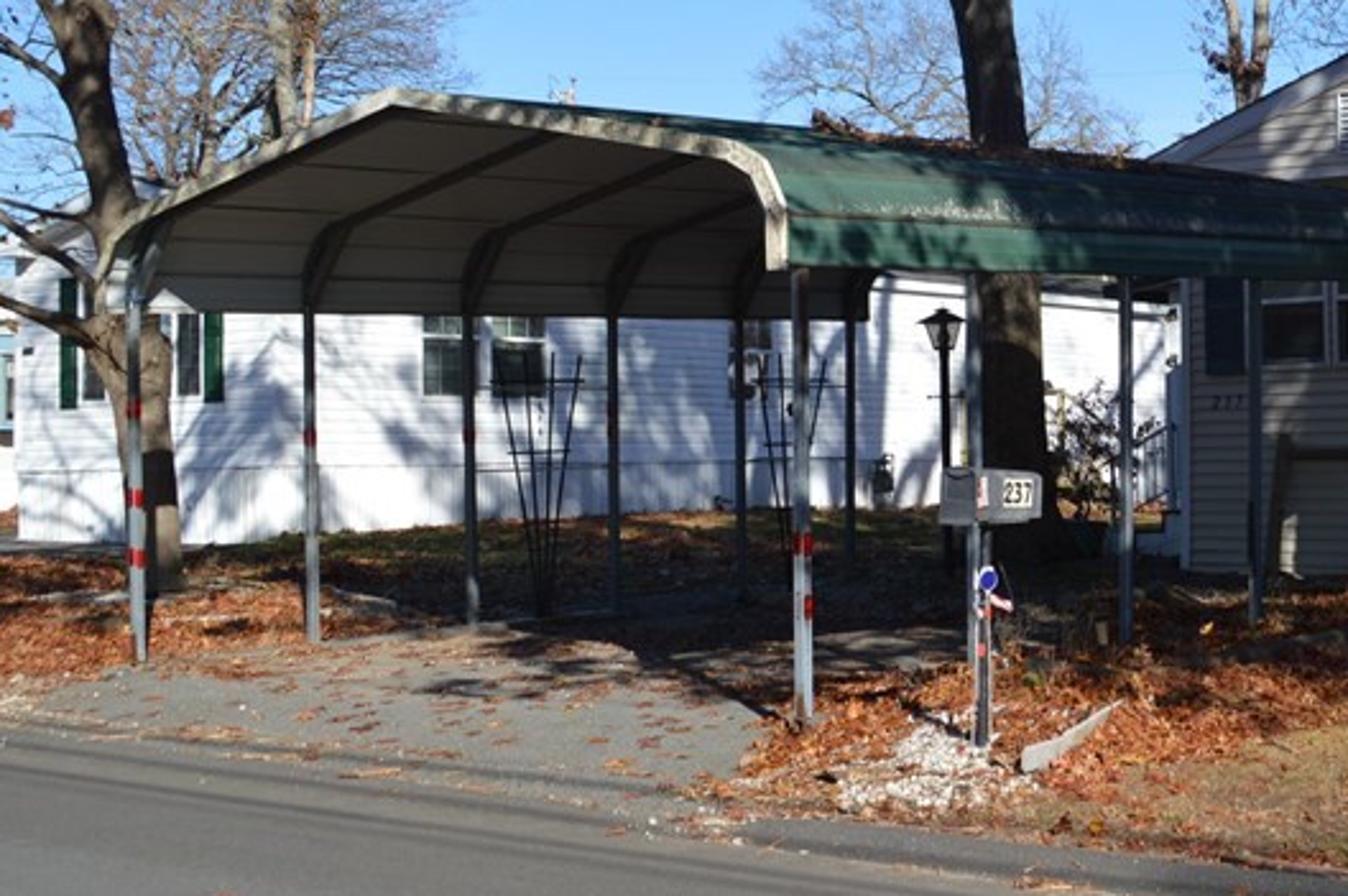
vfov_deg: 21.2
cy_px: 366
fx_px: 2394
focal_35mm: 64
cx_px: 1197
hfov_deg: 30.2
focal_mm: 22
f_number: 8
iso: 100
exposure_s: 1/250
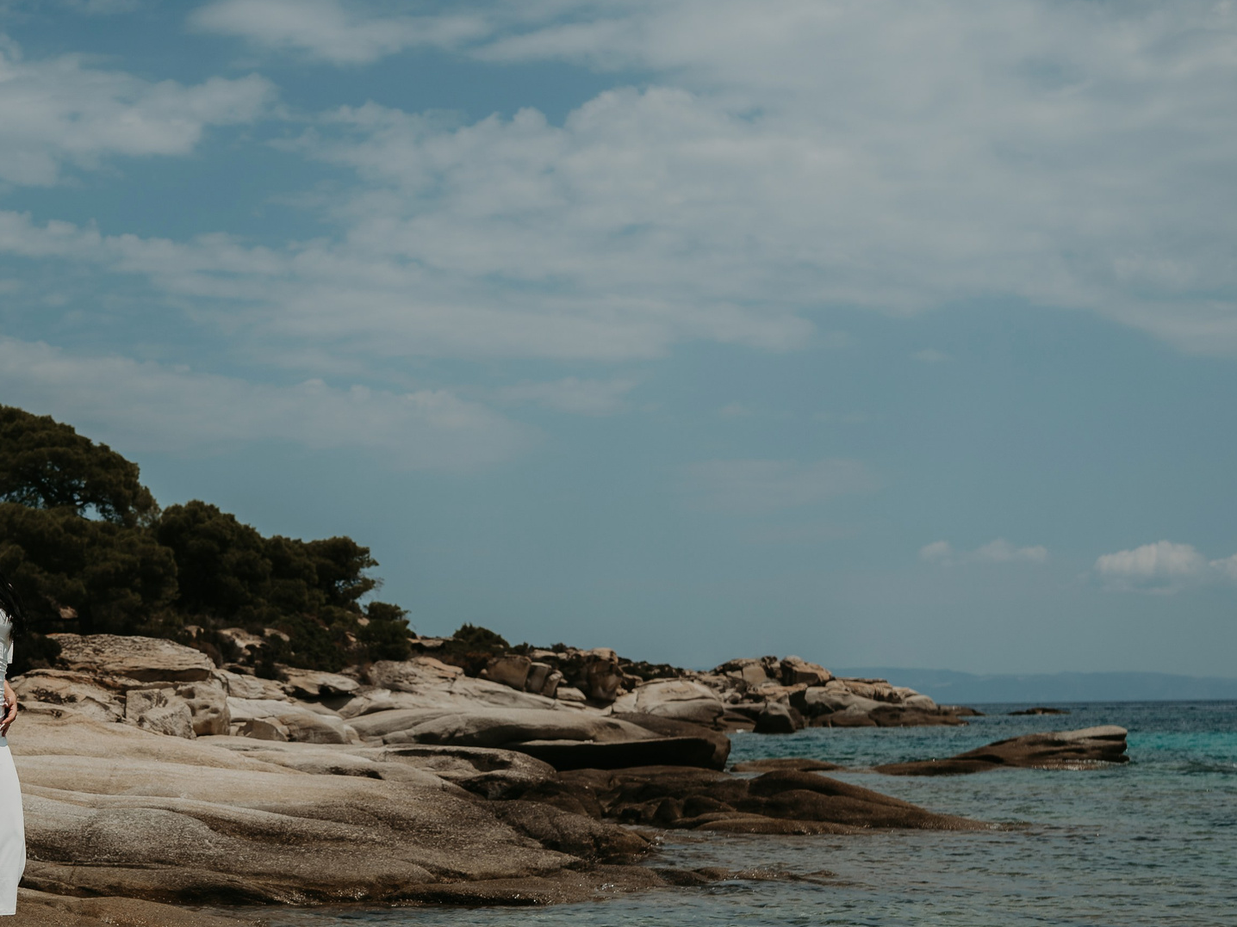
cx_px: 266
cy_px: 689
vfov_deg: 24.2
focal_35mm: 60
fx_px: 2144
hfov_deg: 31.4
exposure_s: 1/5000
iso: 100
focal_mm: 35
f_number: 2.8
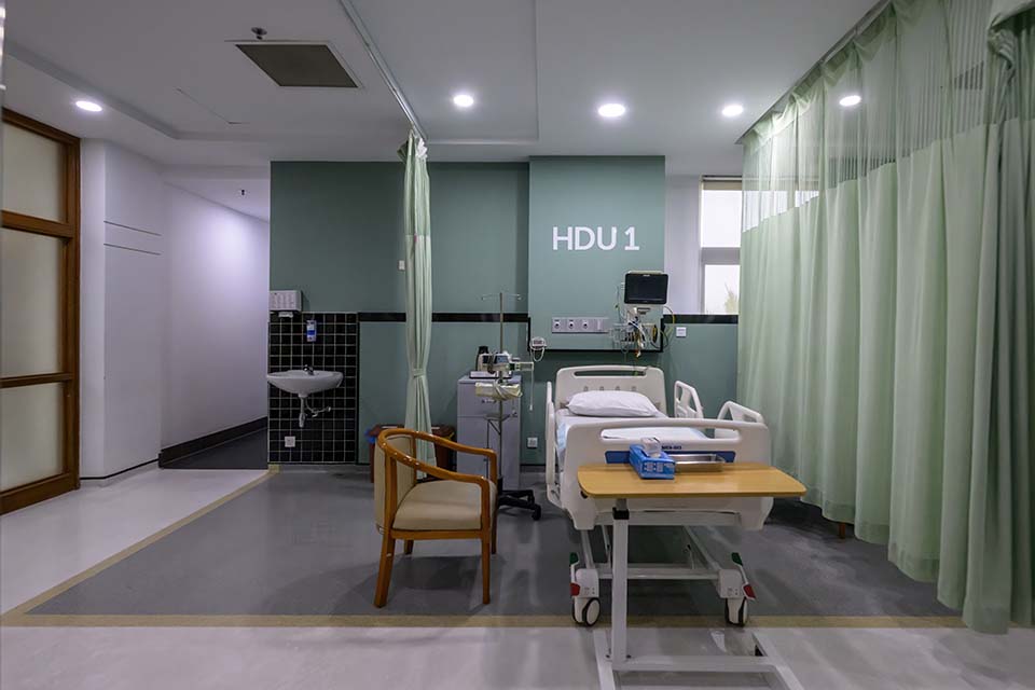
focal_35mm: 17
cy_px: 345
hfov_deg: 93.3
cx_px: 518
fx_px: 489
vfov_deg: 70.4
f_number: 8
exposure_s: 1/200
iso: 2500
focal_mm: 17
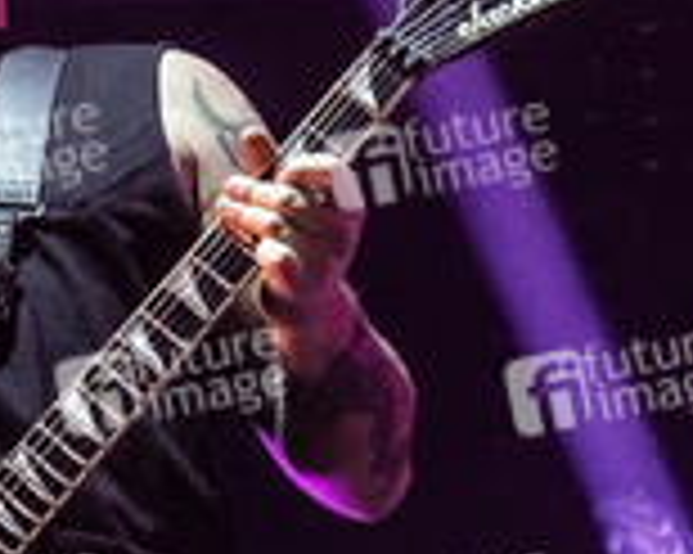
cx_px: 52
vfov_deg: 12.0
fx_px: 2644
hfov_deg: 14.8
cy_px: 270
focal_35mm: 129
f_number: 5
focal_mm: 47
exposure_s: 1/400
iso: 2500
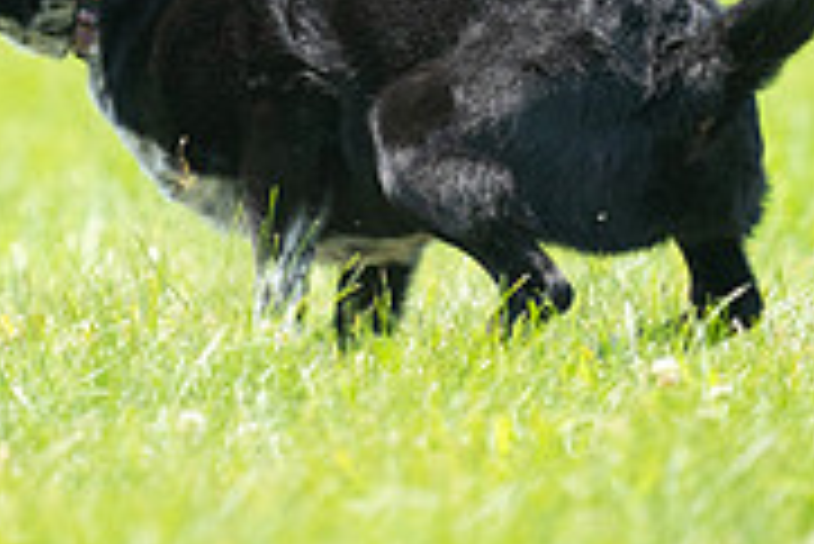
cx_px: 225
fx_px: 38378
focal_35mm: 1696
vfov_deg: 0.8
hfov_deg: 1.2
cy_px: -290
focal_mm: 529
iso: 4000
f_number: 6.3
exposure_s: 1/4000
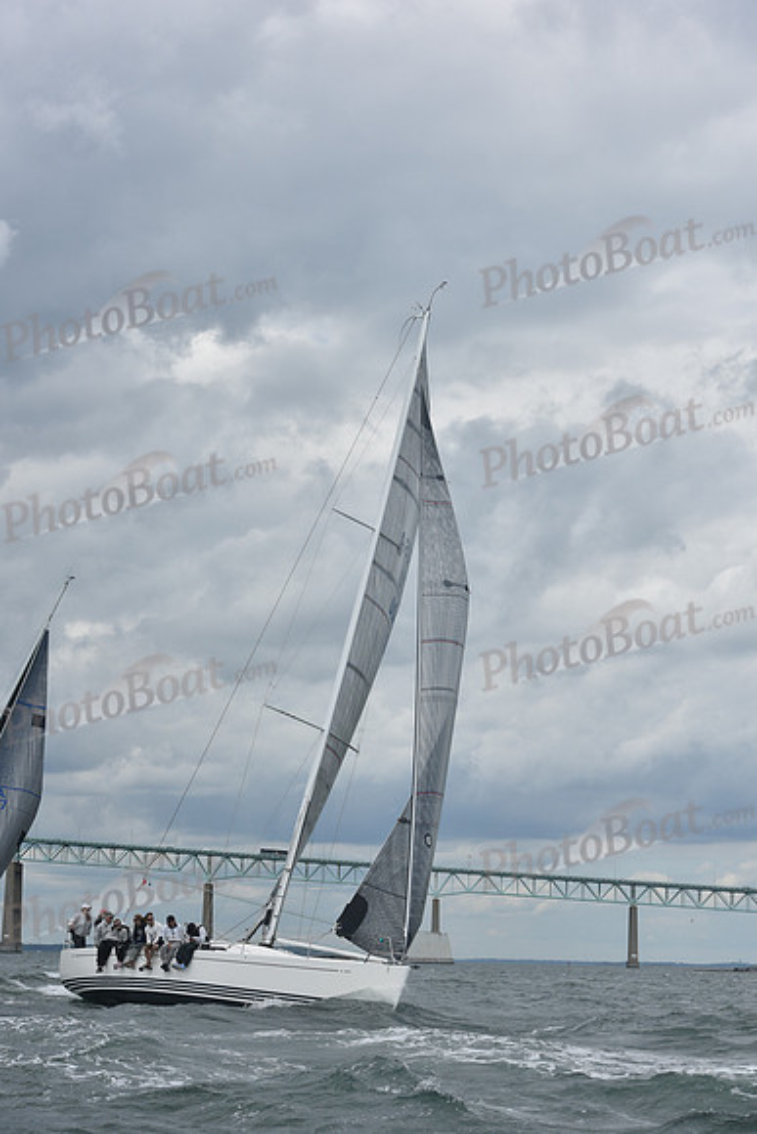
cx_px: 378
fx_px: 2206
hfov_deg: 19.5
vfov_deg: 28.8
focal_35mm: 70
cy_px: 567
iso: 250
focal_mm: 70
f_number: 8
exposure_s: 1/1000
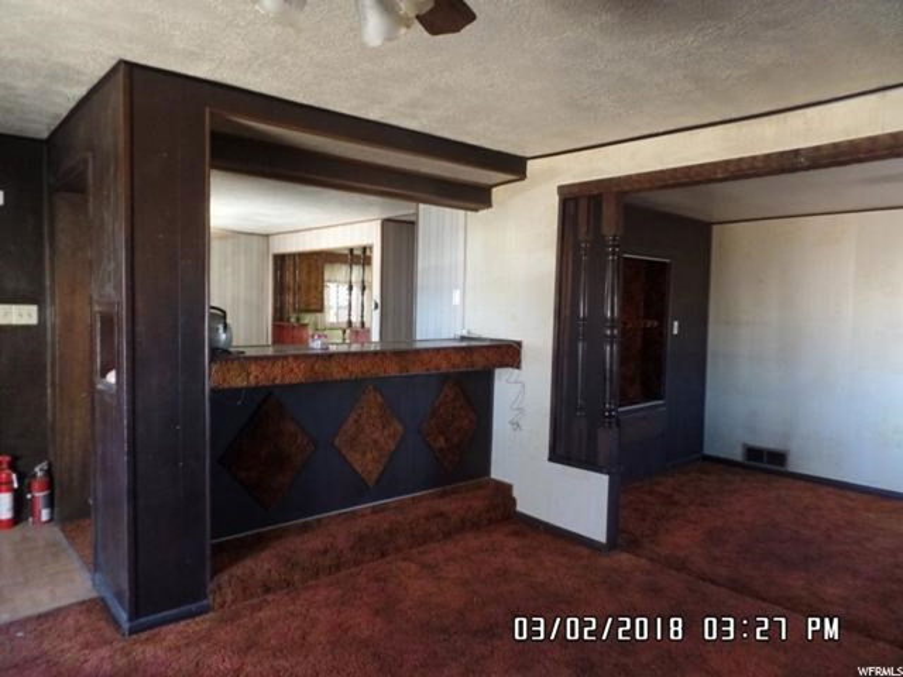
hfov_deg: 73.9
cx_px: 452
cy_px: 338
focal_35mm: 23
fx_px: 600
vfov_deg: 58.9
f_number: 2.8
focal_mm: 4.1
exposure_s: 1/15
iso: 400
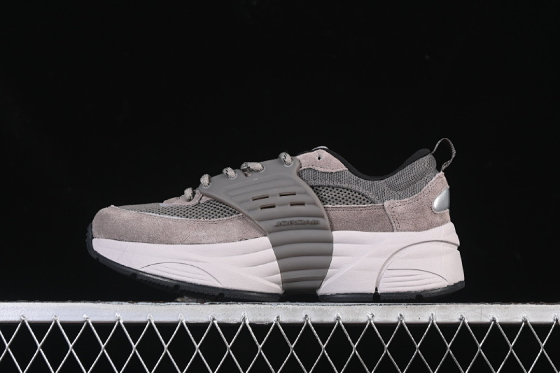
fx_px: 1167
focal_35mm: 75
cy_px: 186
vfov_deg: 18.2
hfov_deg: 27.0
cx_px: 280
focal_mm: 50
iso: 160
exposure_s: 1/60
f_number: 6.3
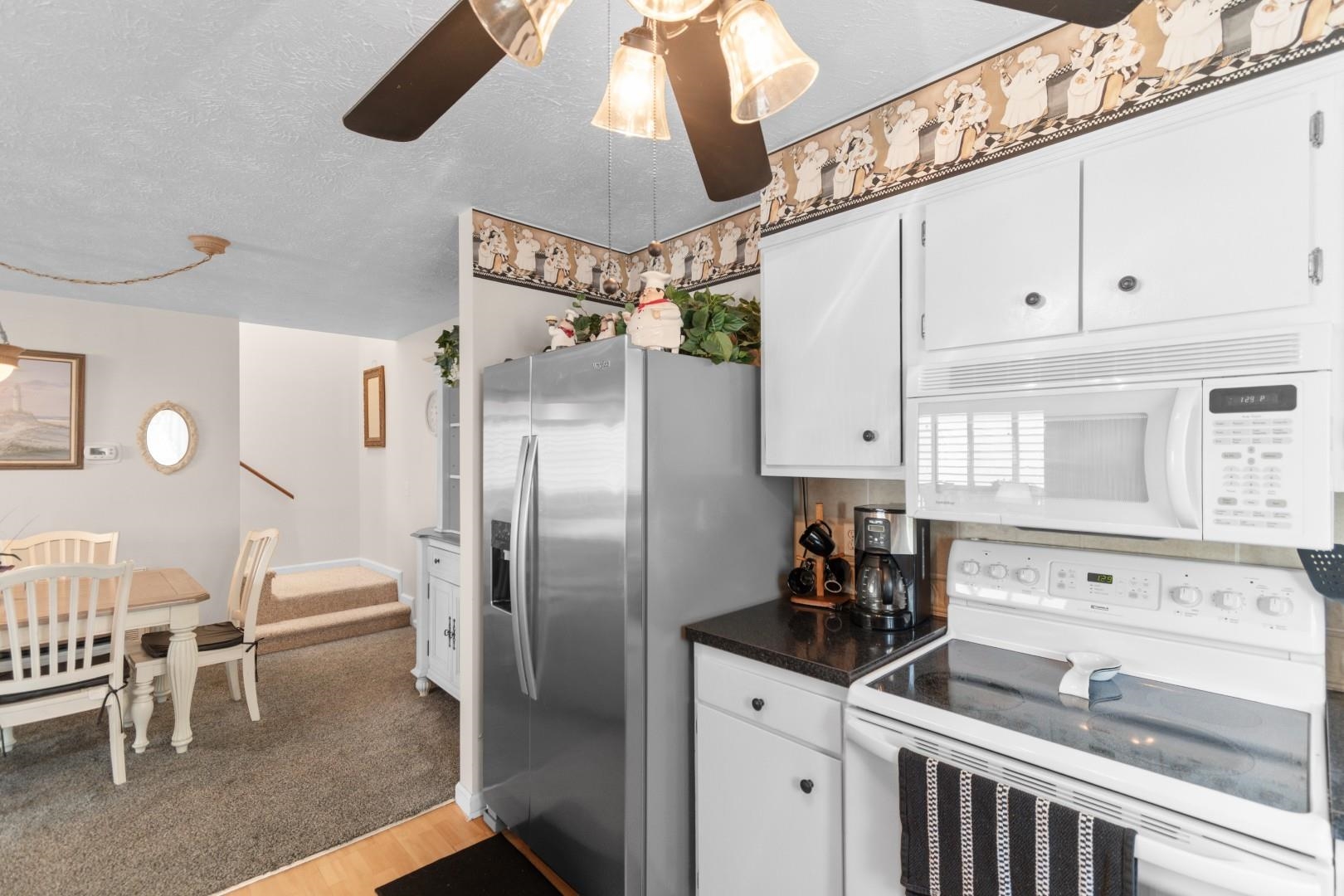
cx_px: 672
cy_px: 448
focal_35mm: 15
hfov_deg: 100.4
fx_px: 560
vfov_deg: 77.3
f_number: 4.5
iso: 100
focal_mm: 10
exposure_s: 1/2
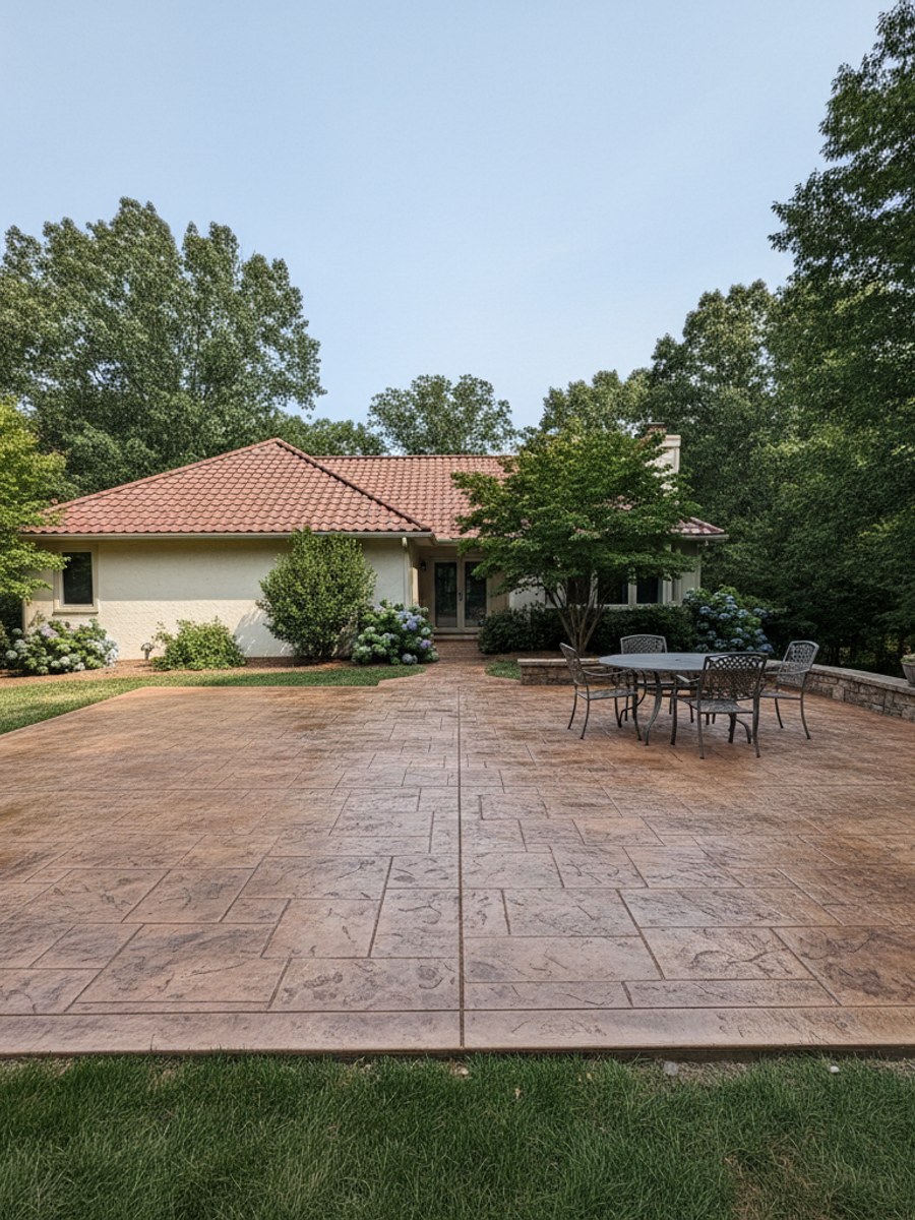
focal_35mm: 24
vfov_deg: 71.6
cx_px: 458
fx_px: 846
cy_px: 610
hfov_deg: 56.8
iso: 636
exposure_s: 1/1499
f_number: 1.78
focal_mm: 6.8
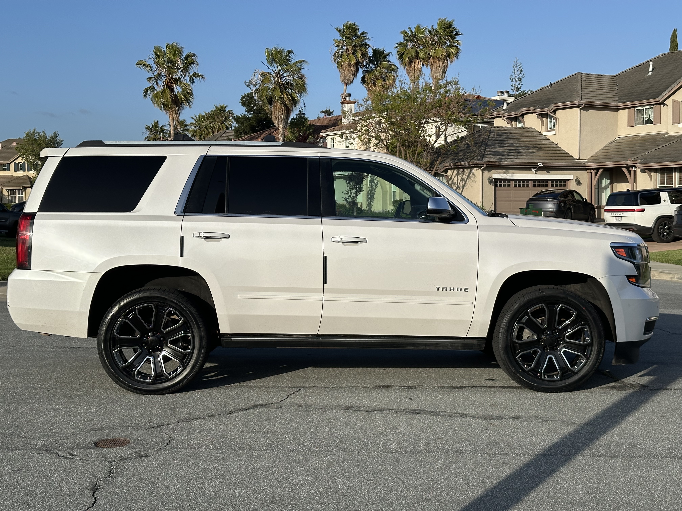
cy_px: 256
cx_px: 341
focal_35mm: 48
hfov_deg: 39.7
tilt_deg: -1.8
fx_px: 946
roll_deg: -0.4
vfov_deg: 30.3
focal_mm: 6.86
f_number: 1.78
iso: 64
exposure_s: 1/6211
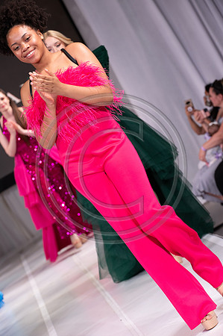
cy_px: 168
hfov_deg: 10.9
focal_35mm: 125
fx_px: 1164
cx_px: 112
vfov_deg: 16.4
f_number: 5.6
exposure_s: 1/400
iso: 2000
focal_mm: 125
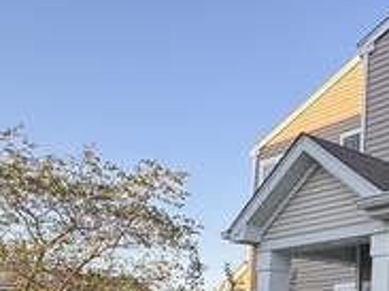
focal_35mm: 51
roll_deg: +0.2
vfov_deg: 27.1
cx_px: 539
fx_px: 573
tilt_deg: +7.8
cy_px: 283
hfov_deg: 28.6
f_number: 2.2
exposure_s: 1/192
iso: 40
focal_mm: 2.22
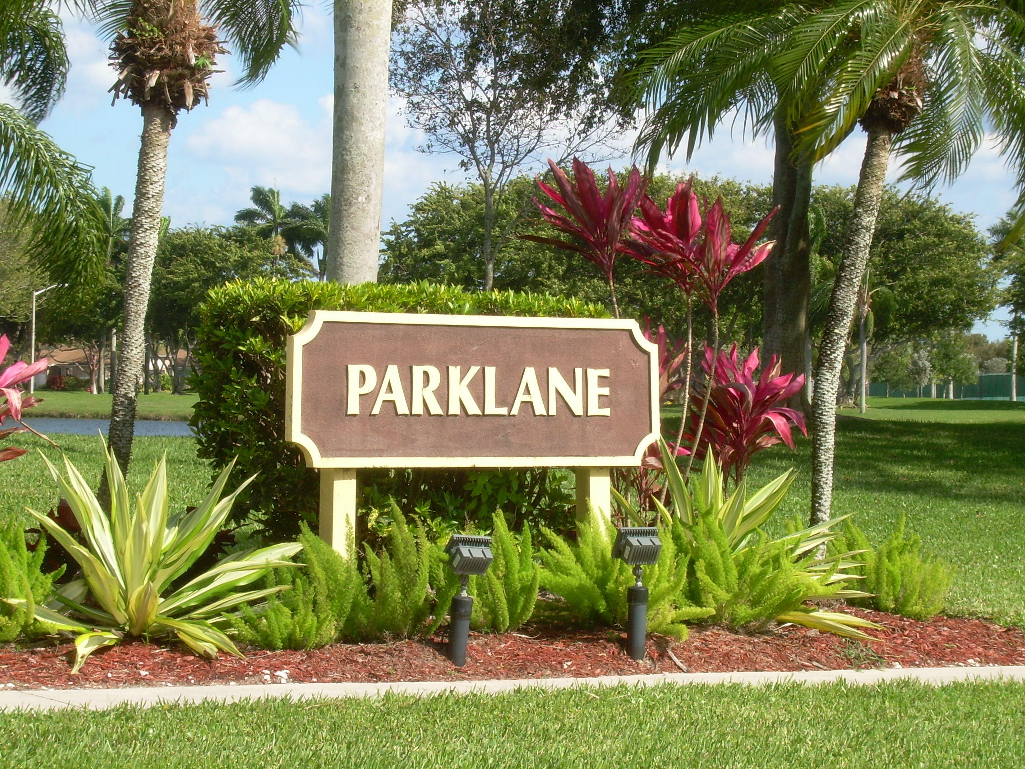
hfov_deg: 17.9
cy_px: 384
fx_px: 3257
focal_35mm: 110
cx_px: 512
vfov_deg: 13.5
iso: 50
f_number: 8
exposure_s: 1/105
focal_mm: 18.9
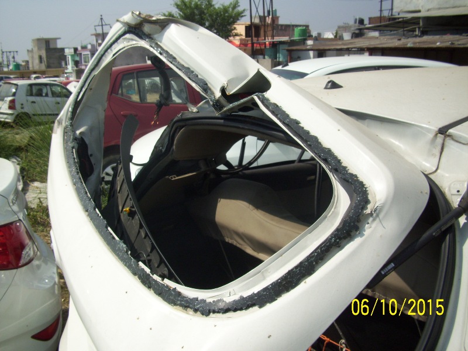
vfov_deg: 41.8
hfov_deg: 54.0
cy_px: 176
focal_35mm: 34
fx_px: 460
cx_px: 234
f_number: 5.6
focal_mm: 5.7
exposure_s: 1/400
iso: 80
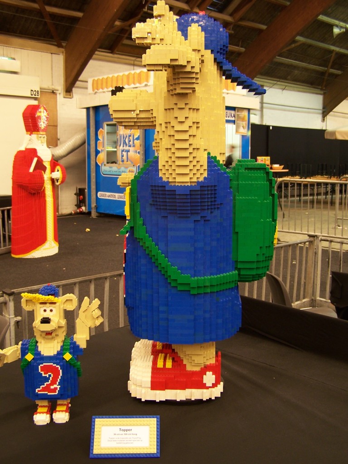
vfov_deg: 49.0
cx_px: 174
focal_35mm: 38
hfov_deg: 37.7
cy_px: 232
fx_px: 509
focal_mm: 6.3
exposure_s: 1/2
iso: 80
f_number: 2.8
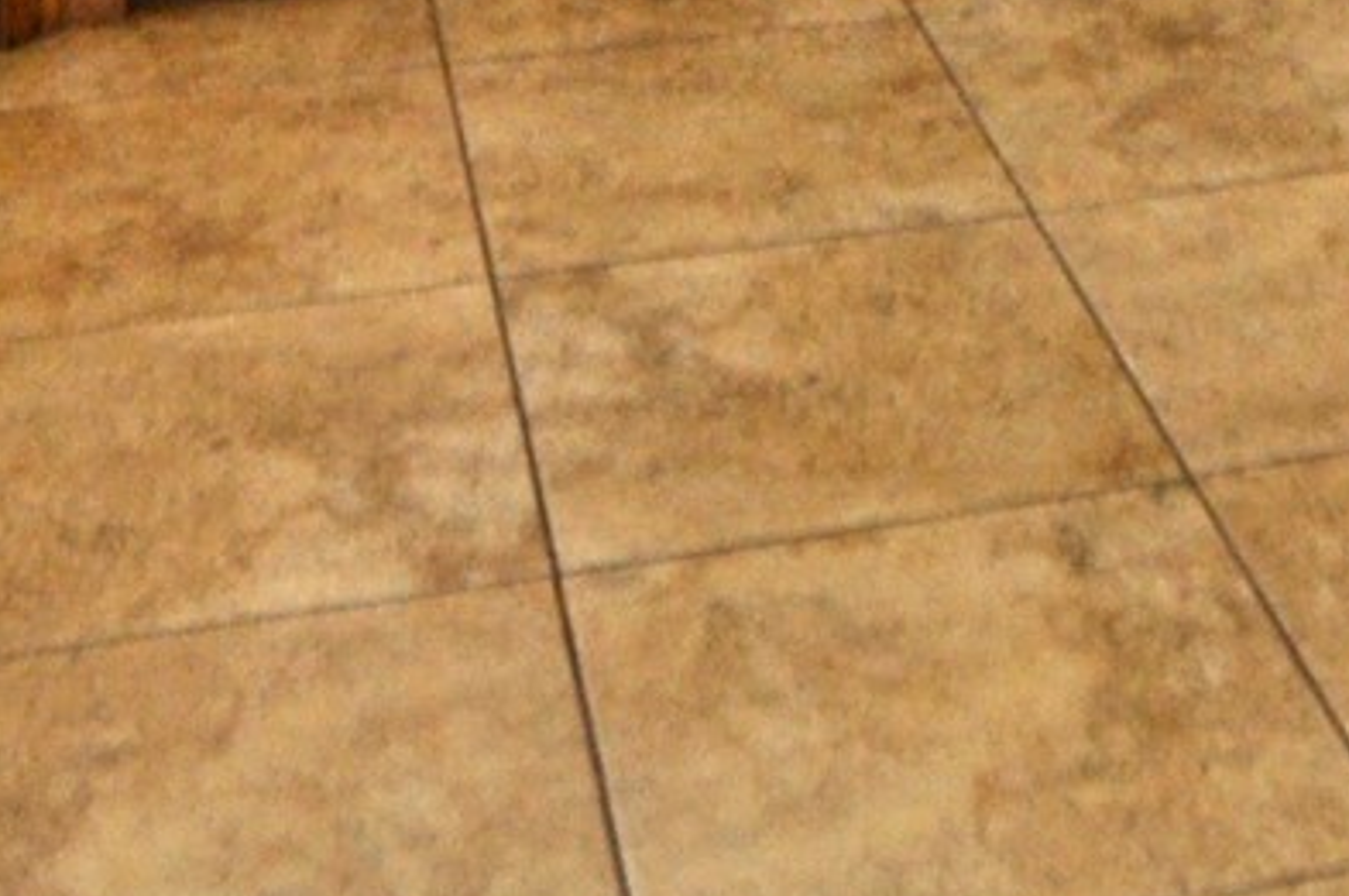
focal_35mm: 83
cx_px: 1177
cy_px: -1028
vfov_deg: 13.5
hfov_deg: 23.9
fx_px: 3106
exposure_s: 1/160
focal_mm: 10
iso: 400
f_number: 3.5
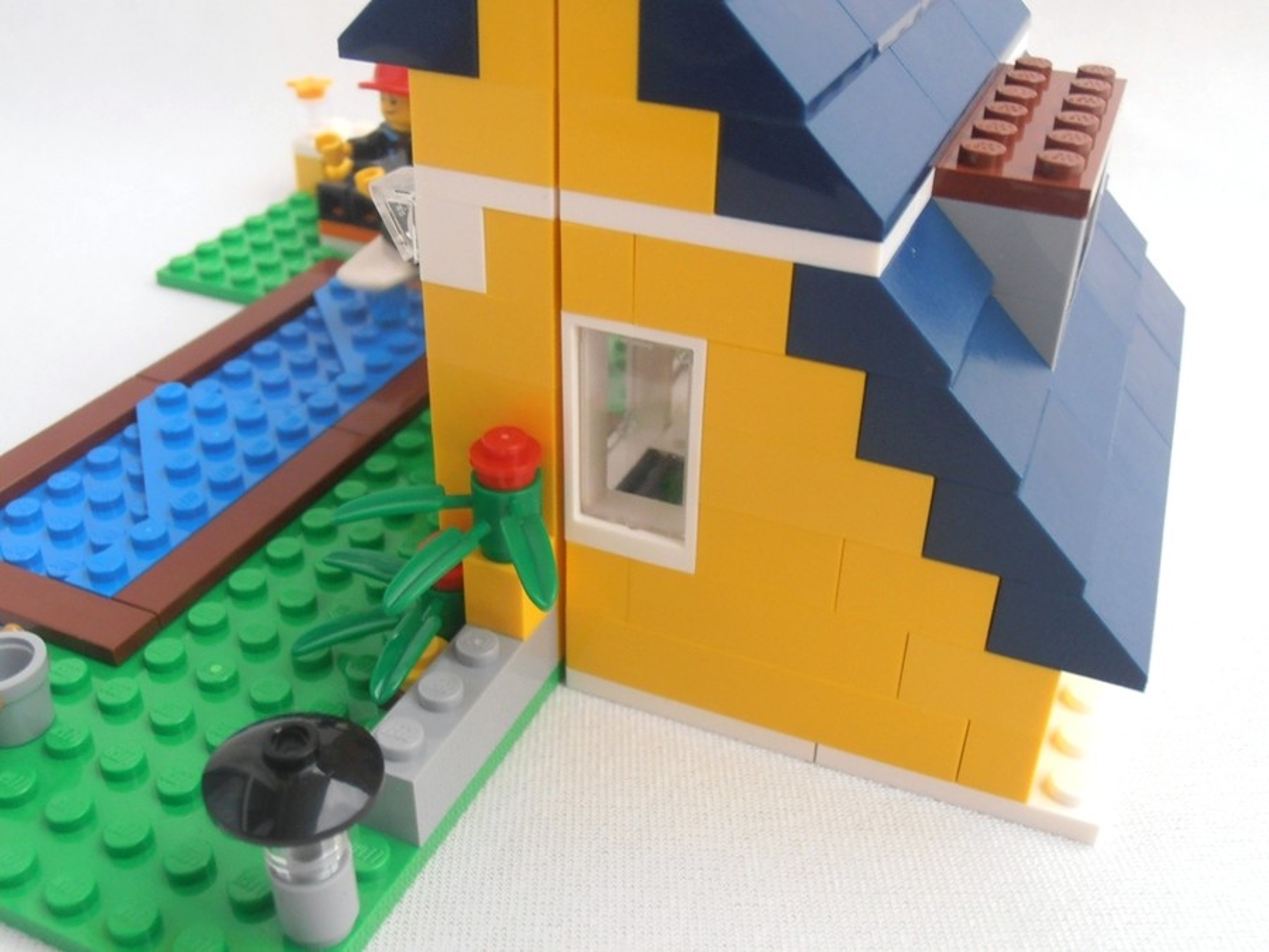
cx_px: 634
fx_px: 1356
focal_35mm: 37
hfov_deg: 50.1
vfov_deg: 38.7
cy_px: 476
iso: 125
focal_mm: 6.61
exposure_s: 1/13
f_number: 3.9
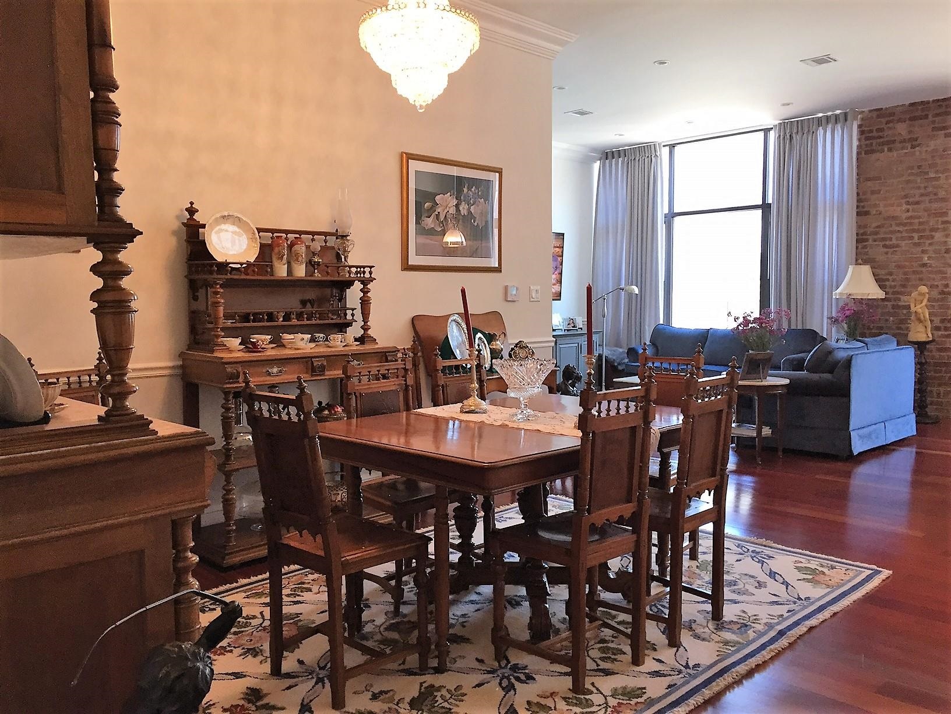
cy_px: 357
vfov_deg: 48.2
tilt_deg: -5.5
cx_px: 476
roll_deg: +1.0
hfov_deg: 61.7
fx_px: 797
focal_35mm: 29
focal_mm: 4.15
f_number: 2.2
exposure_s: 1/30
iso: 50
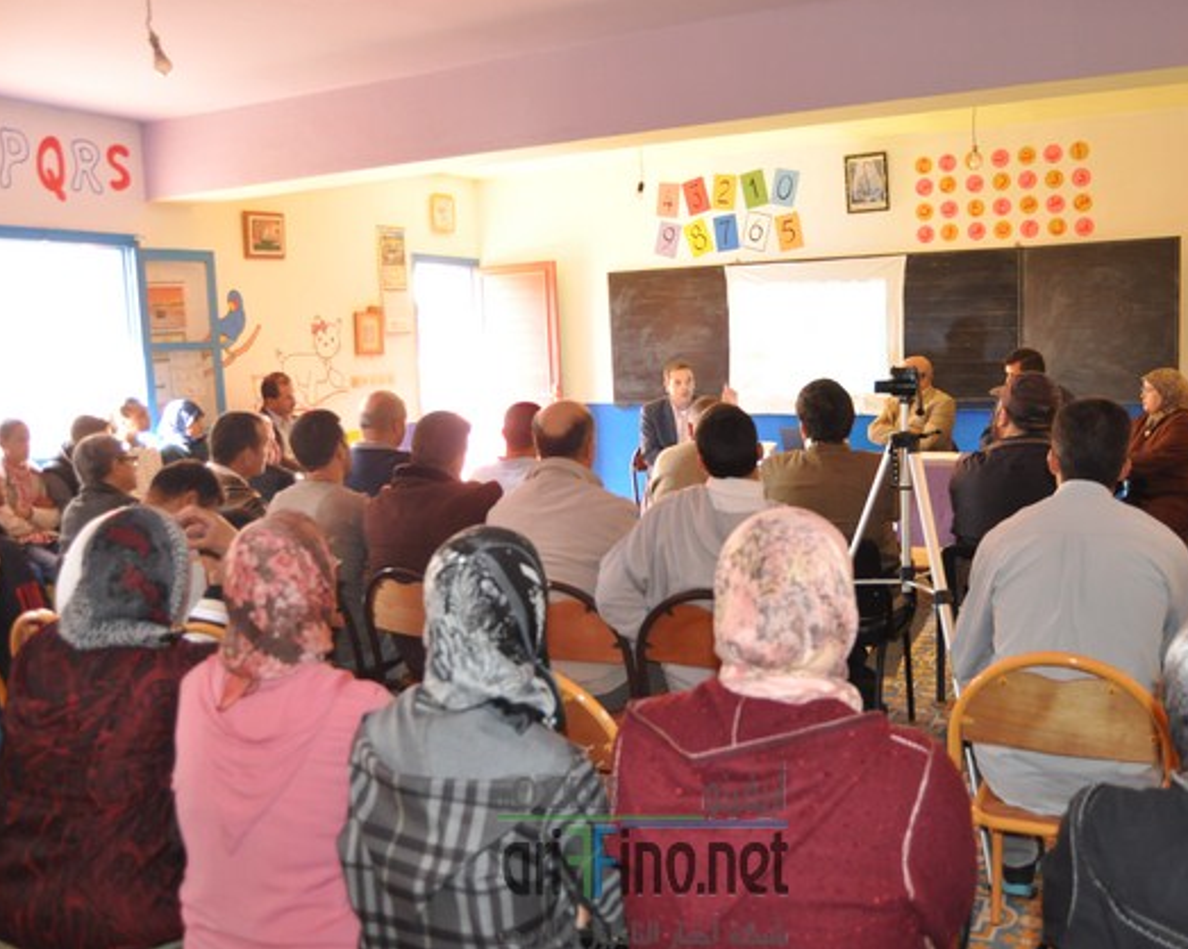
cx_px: 643
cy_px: 471
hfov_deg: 57.1
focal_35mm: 31
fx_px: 1090
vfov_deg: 47.1
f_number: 3.5
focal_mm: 18
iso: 800
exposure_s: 1/80
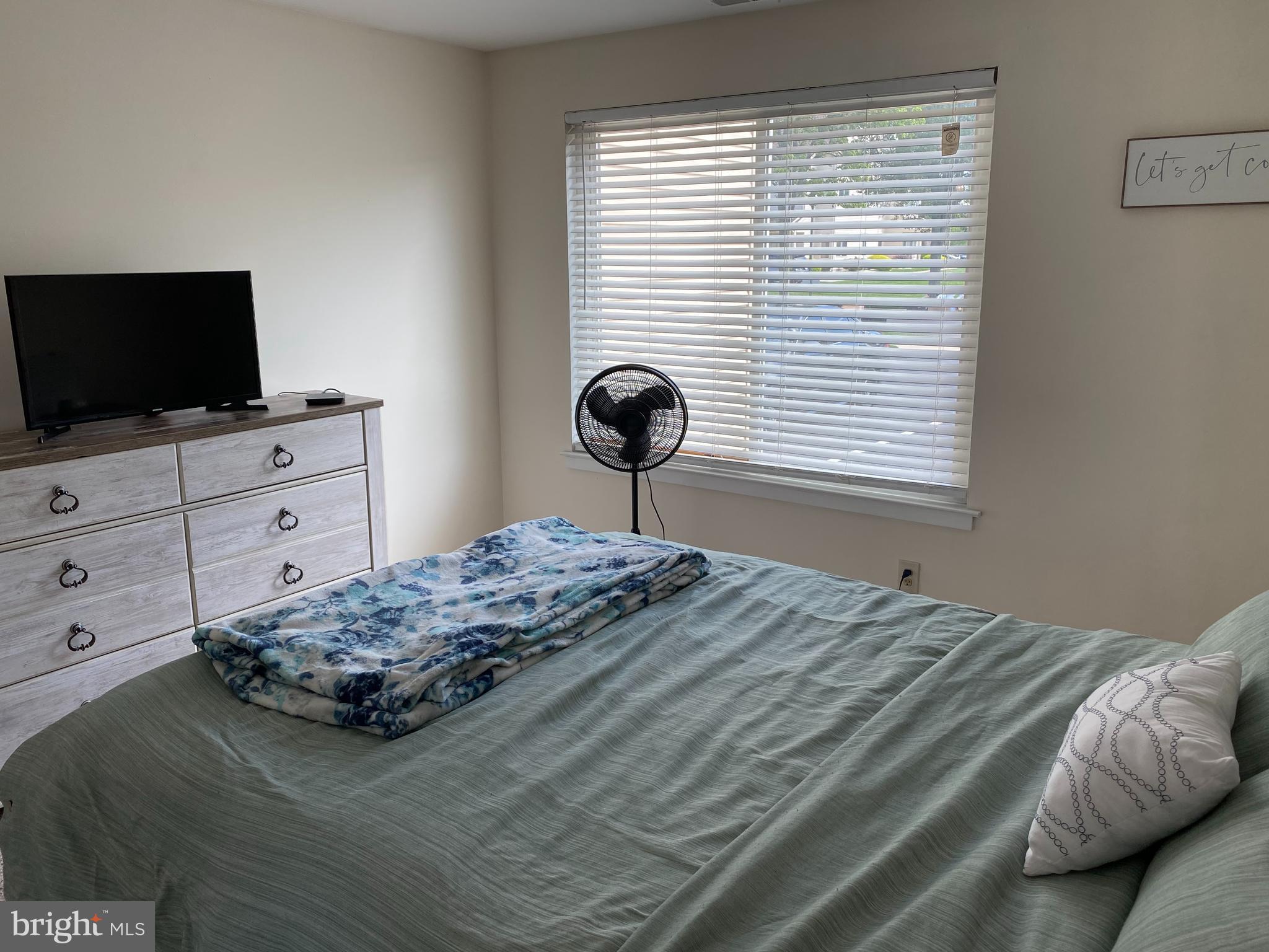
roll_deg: +1.1
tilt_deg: -11.9
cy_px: 476
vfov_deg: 53.1
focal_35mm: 26
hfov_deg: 67.3
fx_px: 953
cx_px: 634
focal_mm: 4.25
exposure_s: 1/244
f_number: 1.8
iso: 32
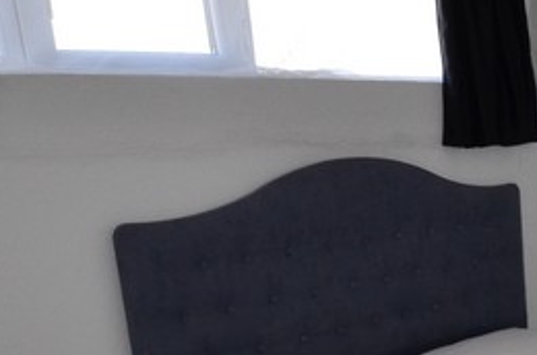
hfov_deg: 29.2
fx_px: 878
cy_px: 361
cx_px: 649
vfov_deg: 22.0
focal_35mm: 59
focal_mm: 10
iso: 1000
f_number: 8
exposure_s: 1/200
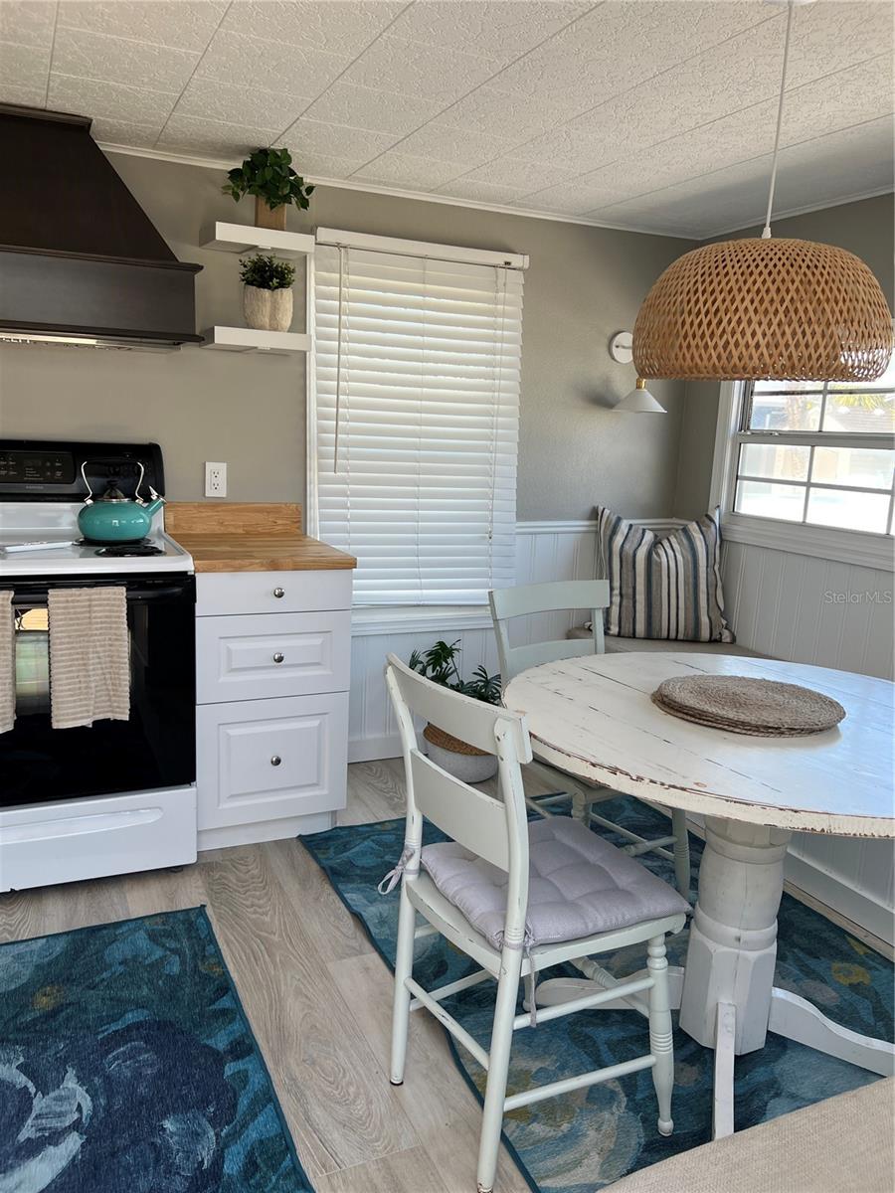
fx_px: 896
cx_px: 448
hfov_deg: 53.1
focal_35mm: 26
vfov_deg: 67.3
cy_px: 596
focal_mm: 5.7
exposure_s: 1/246
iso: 40
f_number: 1.5
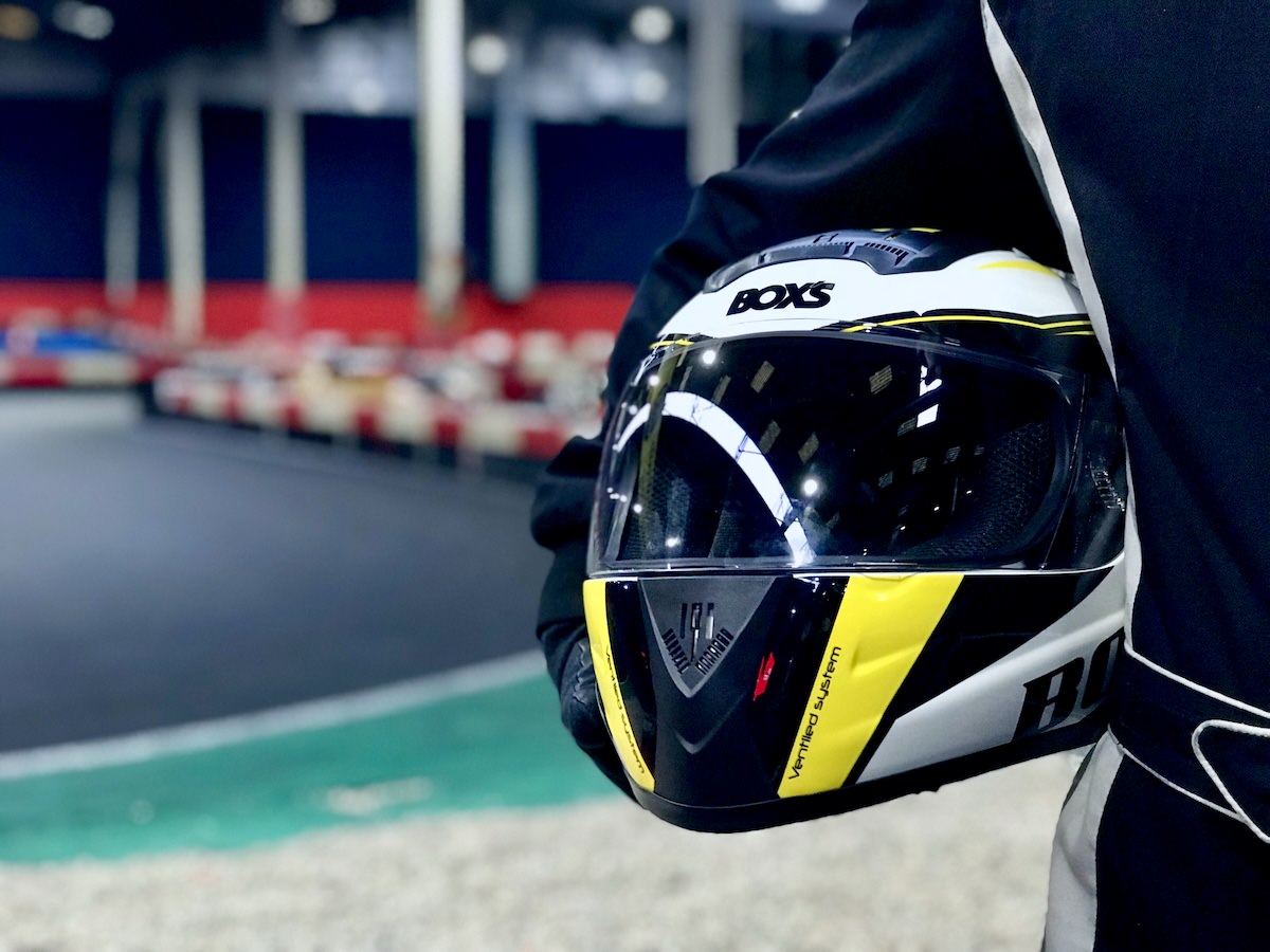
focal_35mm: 57
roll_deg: -0.7
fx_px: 2091
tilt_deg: -4.2
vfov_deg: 25.7
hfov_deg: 33.8
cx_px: 635
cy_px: 476
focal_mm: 6.6
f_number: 2.8
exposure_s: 1/50
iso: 640
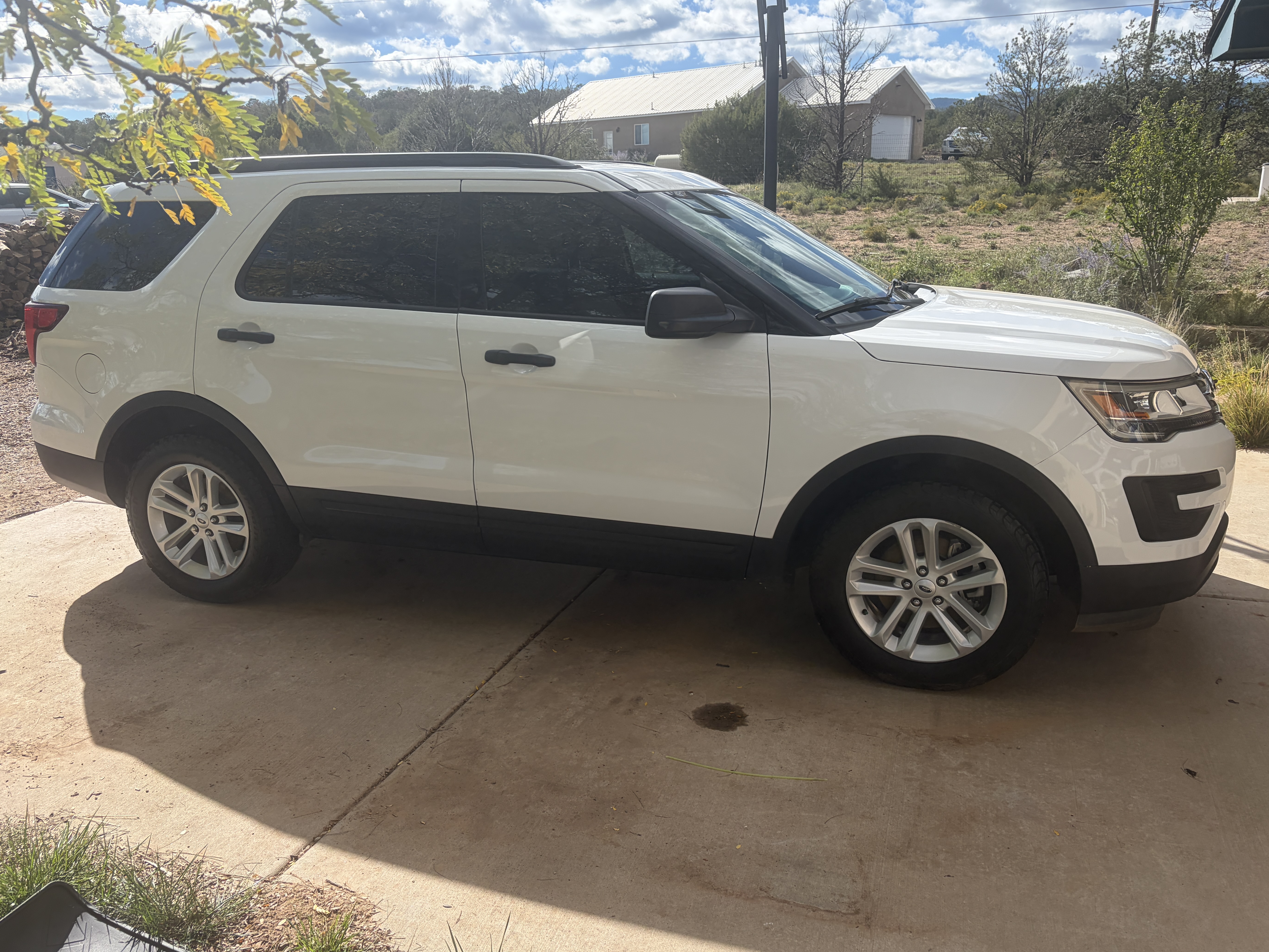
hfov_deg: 65.3
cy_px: 472
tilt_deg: -15.3
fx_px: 990
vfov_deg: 51.4
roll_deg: +1.5
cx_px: 623
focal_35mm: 27
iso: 64
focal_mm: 5.96
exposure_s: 1/2985
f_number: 1.6
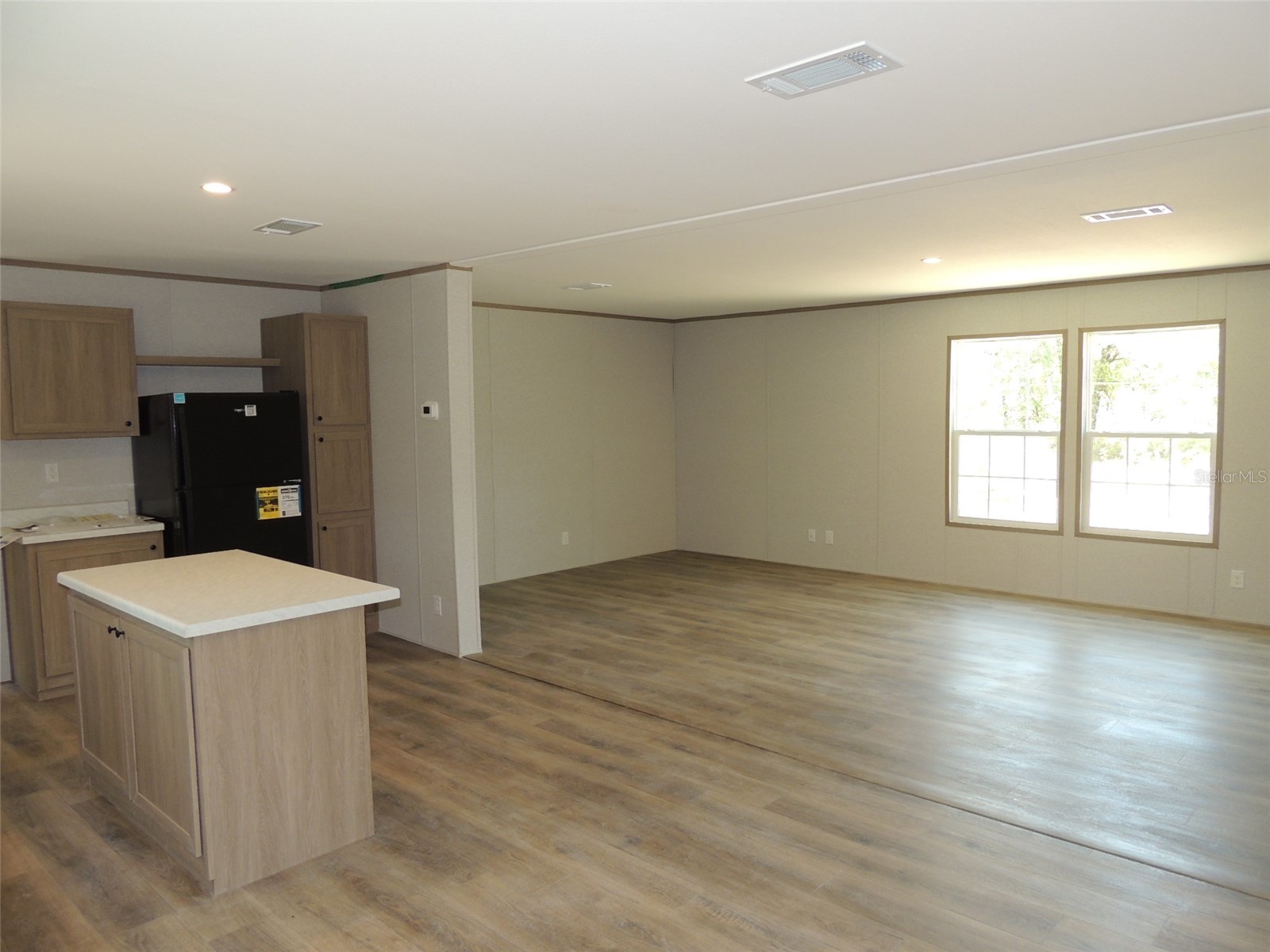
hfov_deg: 71.6
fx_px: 881
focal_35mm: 24
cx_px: 635
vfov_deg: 56.8
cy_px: 476
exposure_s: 1/40
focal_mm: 4.3
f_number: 3
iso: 180
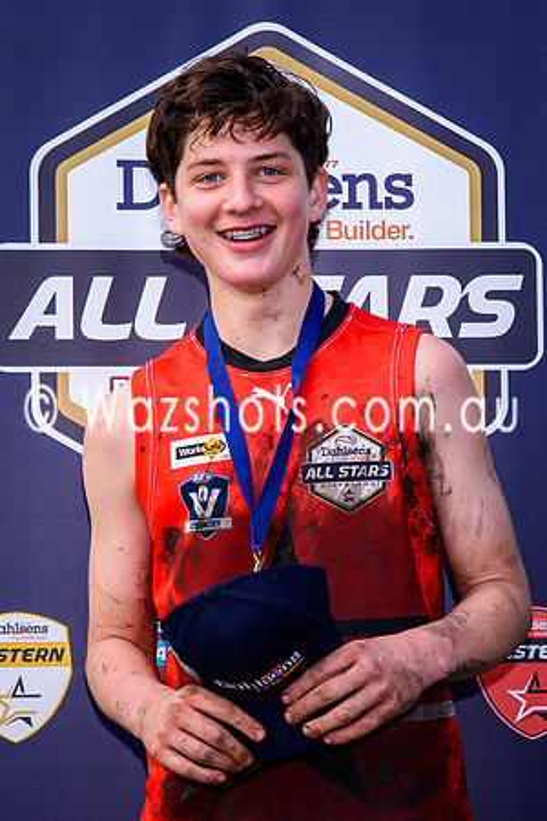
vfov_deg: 13.1
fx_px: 3565
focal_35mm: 156
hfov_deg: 8.8
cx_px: 239
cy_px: 431
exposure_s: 1/160
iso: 100
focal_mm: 56
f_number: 5.6
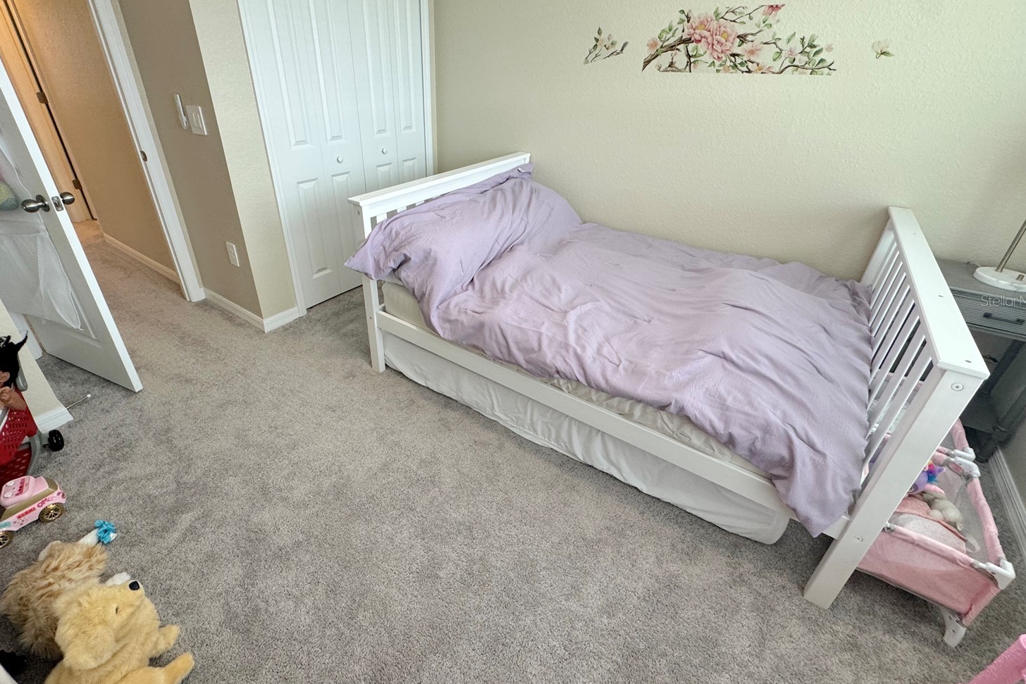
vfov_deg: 73.5
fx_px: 456
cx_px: 483
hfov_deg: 96.6
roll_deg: -3.6
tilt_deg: -29.3
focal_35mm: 16
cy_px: 300
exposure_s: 1/120
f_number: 2.2
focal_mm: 2.22
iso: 160
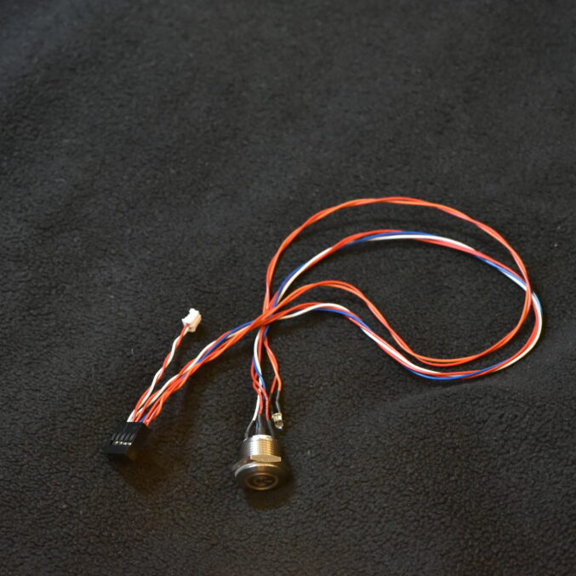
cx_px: 306
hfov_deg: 12.9
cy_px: 288
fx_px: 2541
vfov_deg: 12.9
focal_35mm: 135
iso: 10000
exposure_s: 1/125
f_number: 11
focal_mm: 105
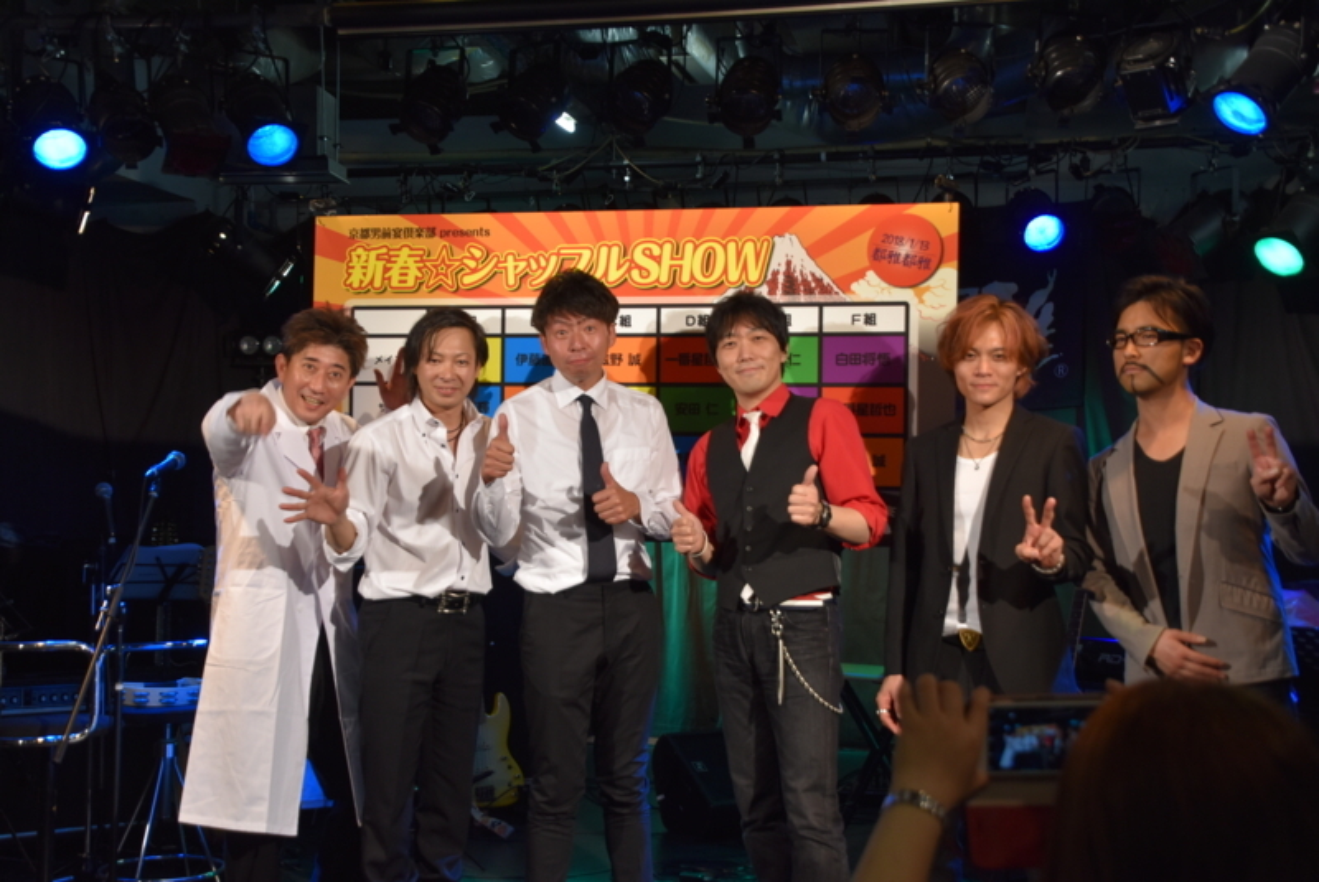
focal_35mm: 46
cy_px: 441
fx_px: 1705
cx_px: 660
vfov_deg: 29.0
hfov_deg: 42.3
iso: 400
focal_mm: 31
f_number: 4.2
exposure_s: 1/40
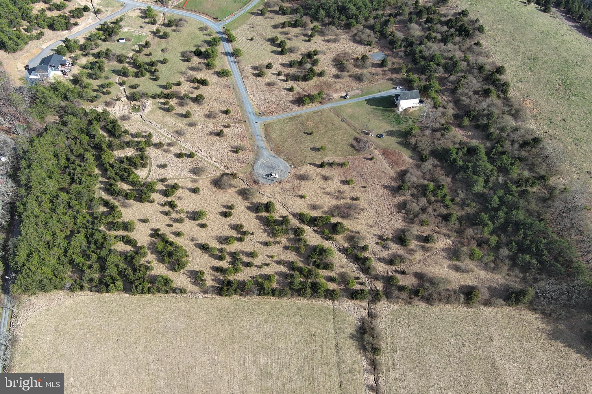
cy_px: 197
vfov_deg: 45.0
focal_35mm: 29
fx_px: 477
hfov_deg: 63.7
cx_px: 296
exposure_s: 1/650
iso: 100
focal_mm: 10.57
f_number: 2.8
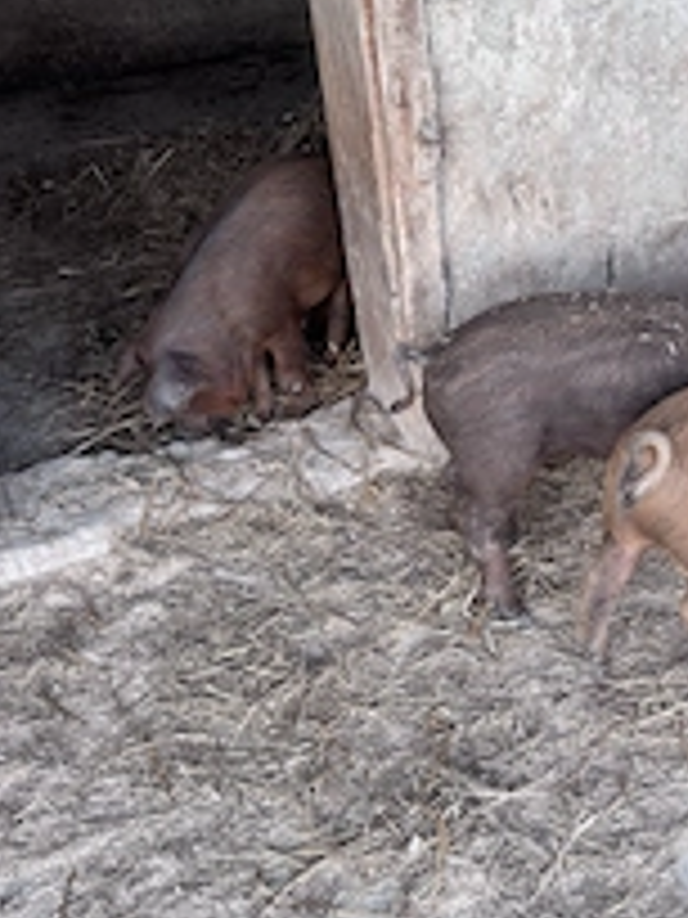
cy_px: 459
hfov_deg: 29.8
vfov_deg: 40.4
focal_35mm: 47
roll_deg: +1.8
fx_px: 1246
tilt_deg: -31.7
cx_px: 598
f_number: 1.78
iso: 160
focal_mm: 6.76
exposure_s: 1/121
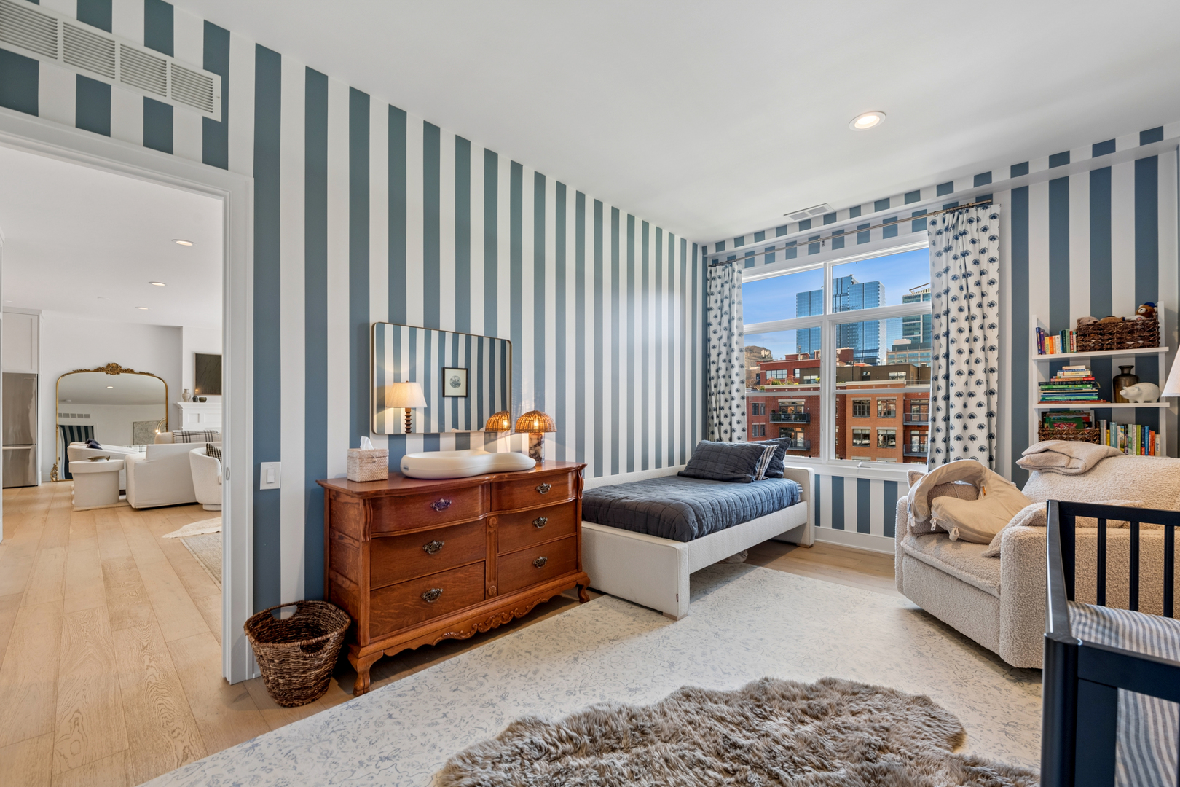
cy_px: 394
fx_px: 492
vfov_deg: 77.3
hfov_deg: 100.4
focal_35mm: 15
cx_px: 590
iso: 250
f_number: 8
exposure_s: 1/20
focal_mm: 15
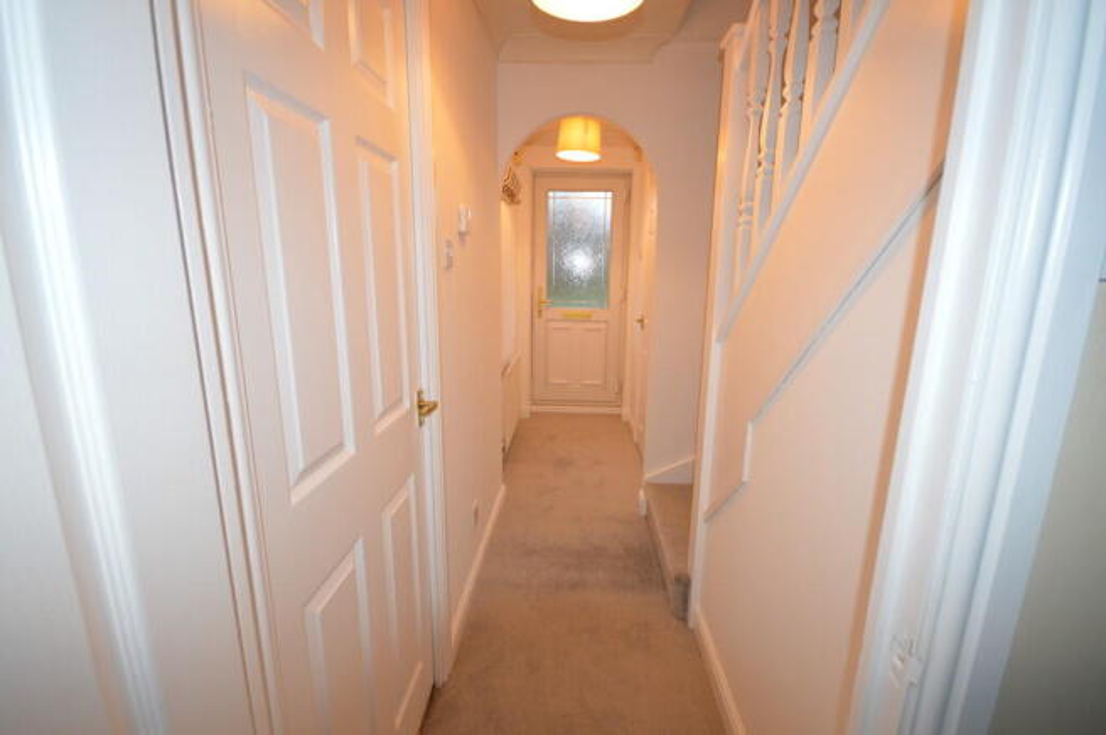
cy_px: 368
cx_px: 553
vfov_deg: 77.2
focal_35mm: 15
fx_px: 460
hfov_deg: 100.4
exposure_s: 1/60
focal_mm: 10
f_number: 4
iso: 640
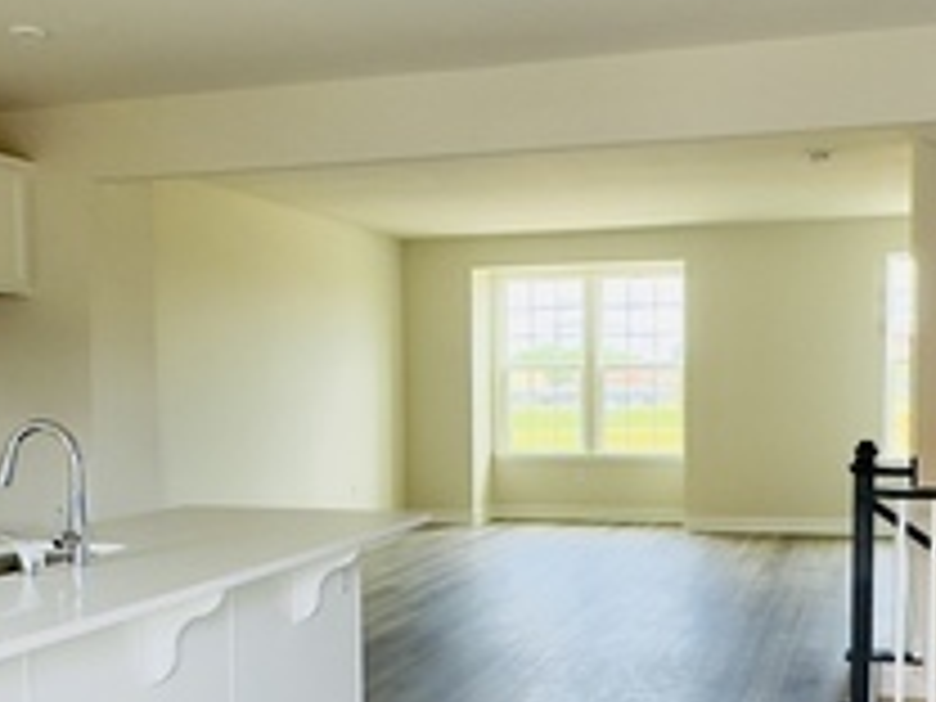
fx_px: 1217
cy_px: 459
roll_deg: +0.4
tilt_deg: -4.2
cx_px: 502
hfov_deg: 42.0
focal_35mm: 45
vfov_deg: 32.0
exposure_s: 1/99
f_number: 2.2
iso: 80
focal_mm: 2.22
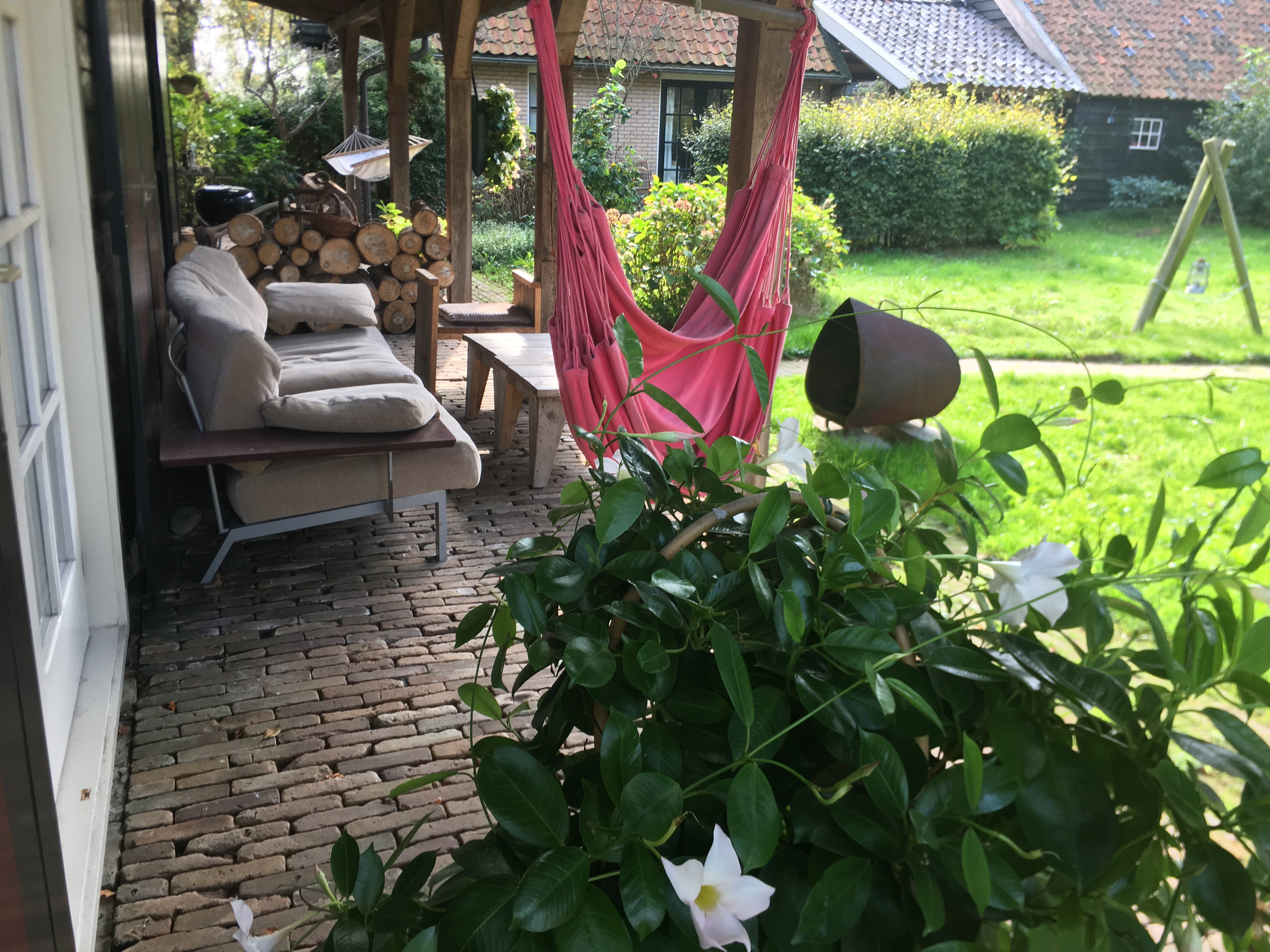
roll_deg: -1.3
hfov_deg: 61.7
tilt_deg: -16.5
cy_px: 476
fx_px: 1064
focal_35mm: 29
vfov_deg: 48.2
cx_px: 635
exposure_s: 1/100
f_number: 2.2
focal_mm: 4.15
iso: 32
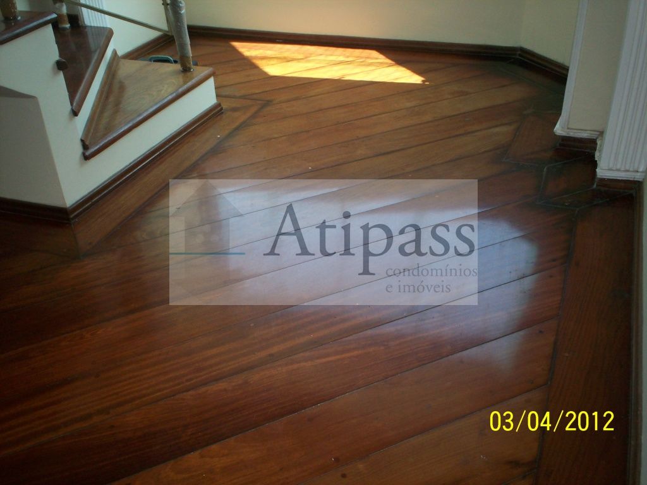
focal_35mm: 36
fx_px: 673
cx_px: 324
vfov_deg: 39.7
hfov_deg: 51.4
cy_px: 242
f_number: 4.5
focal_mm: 6
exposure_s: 1/60
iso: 140
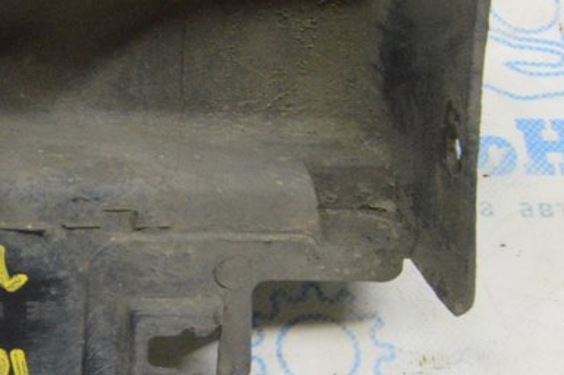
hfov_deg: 20.5
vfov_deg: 14.2
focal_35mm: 96
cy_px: 167
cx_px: -26
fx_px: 1502
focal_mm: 24
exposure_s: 1/15
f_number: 20
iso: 6400
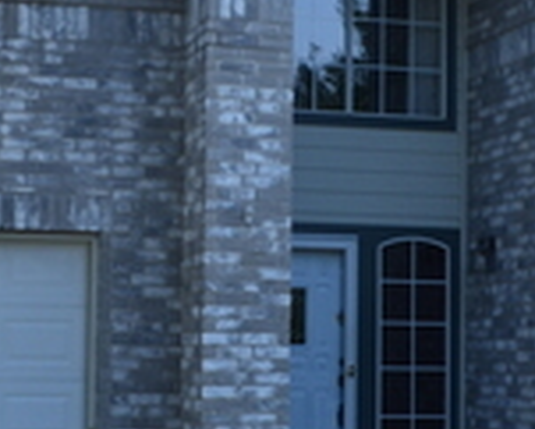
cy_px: 241
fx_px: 1695
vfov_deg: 14.4
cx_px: 255
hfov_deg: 17.9
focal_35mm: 107
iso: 200
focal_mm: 18
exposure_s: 1/200
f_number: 7.1
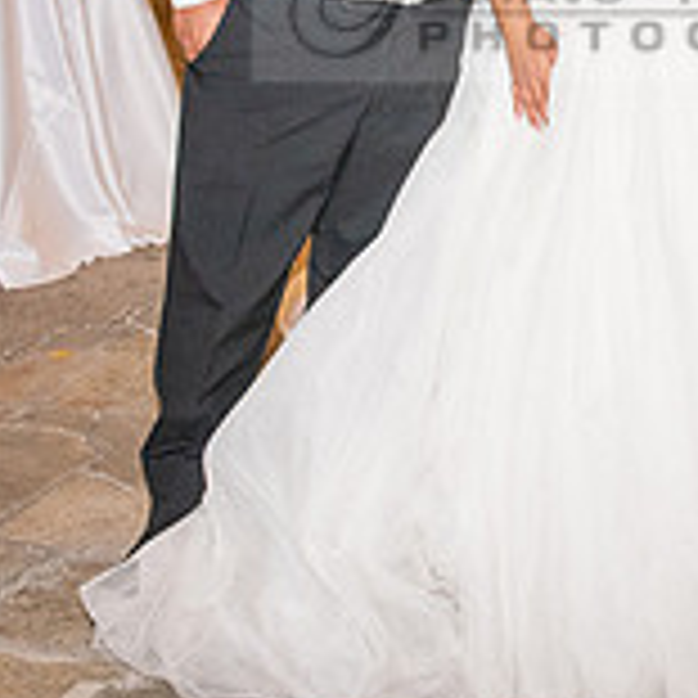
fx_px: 2030
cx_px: 644
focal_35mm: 89
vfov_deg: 18.9
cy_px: -25
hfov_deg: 19.1
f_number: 4
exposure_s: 1/160
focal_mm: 28
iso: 1600
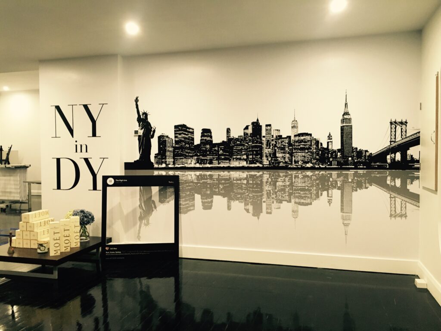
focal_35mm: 29
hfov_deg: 61.7
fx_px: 369
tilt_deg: -1.0
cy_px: 166
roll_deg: -0.4
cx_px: 220
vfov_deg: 48.2
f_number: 2.2
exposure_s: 1/33
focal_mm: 4.15
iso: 160
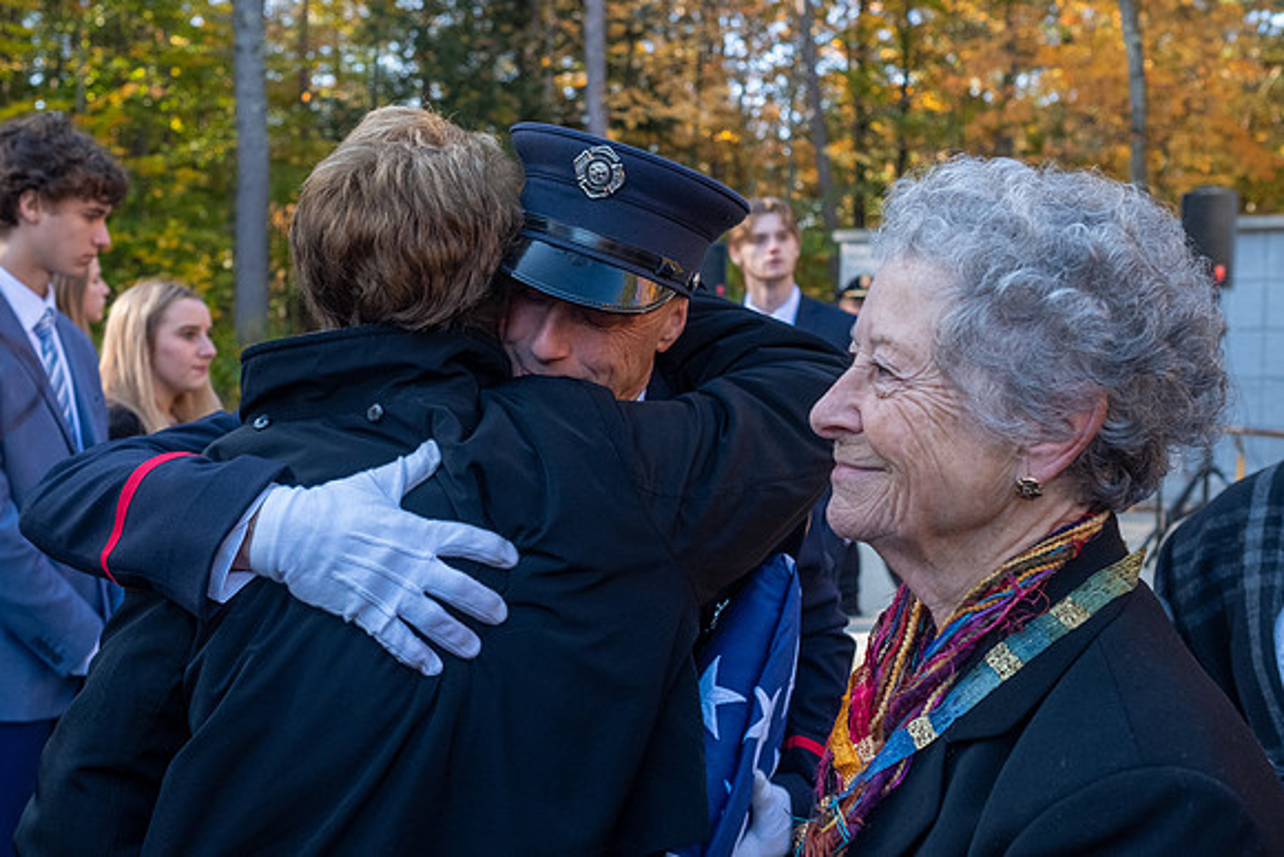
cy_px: 426
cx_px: 550
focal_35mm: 40
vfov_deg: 33.2
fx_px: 1436
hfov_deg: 48.0
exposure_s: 1/640
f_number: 4
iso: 800
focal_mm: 23
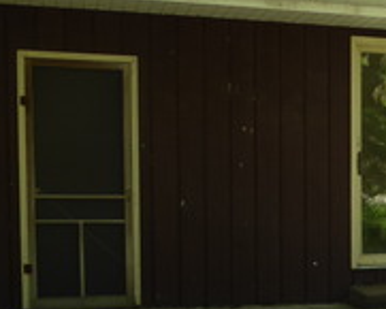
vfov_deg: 18.3
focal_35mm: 83
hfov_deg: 21.3
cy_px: 254
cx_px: 469
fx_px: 949
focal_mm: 4.3
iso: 100
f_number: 3.3
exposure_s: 1/125
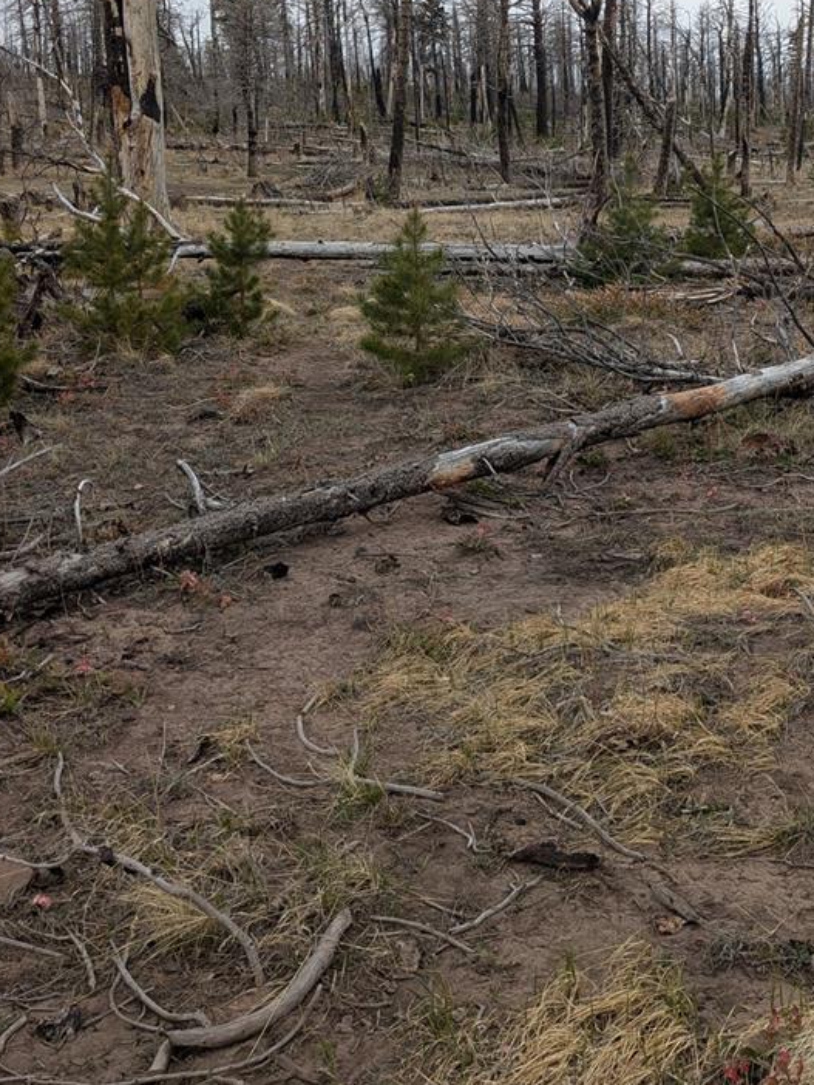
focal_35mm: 41
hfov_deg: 34.8
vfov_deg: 44.9
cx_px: 555
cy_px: 337
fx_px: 1285
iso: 29
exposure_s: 1/794
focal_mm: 4.53
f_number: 1.7
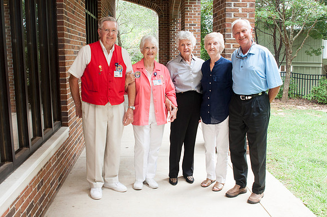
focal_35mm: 36
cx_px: 164
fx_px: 327
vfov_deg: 36.8
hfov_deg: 53.2
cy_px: 108
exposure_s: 1/60
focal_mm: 24
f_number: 5.6
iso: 400
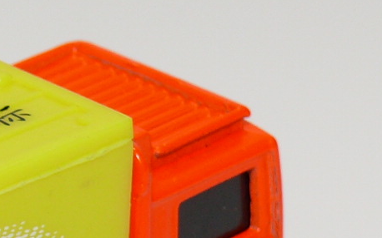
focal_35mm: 252
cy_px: 315
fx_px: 2623
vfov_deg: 5.2
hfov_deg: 8.2
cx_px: -158
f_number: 4
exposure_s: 1/30
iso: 100
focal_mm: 10.9
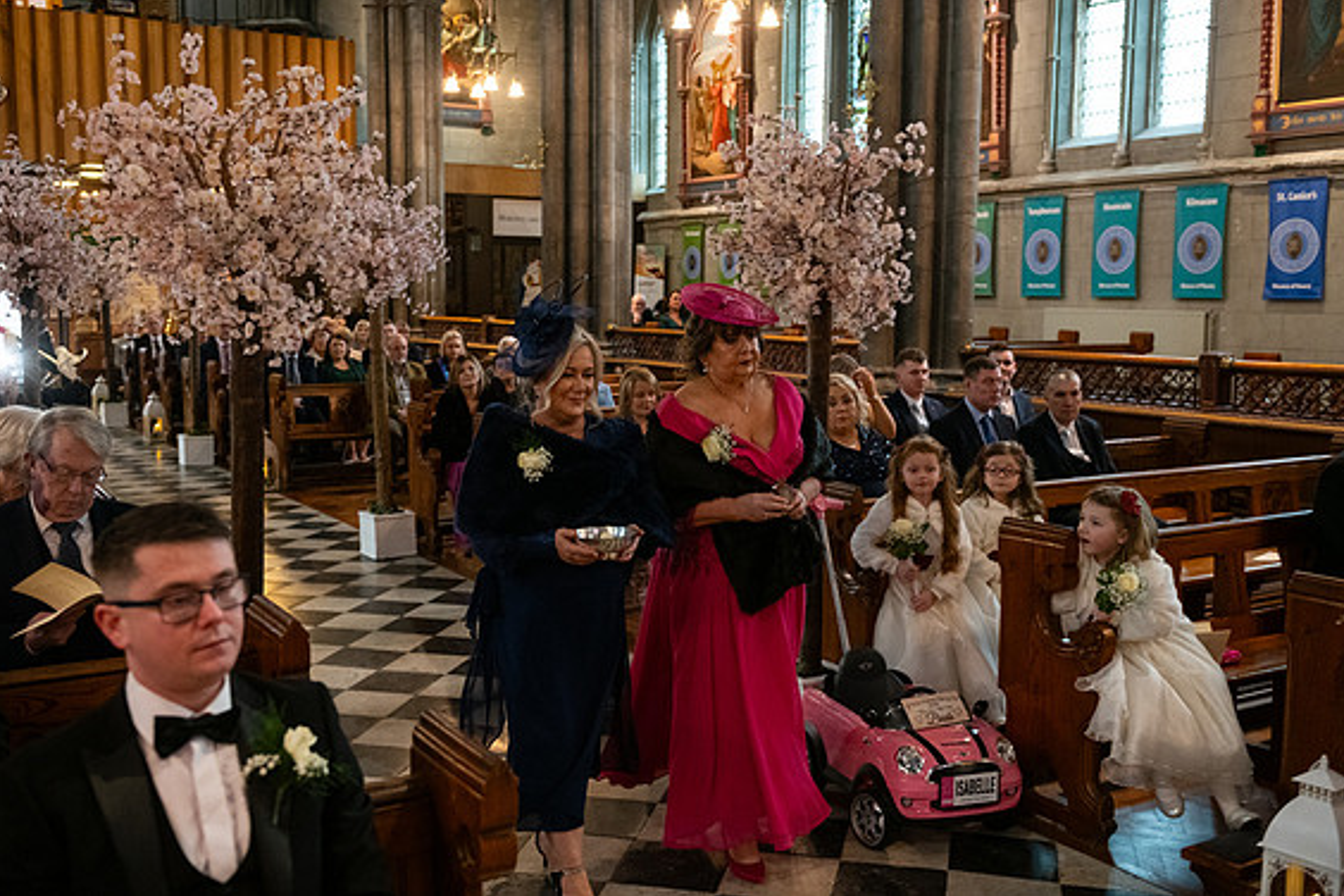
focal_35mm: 36
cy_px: 437
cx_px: 662
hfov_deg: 53.1
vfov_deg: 36.9
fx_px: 1344
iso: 1250
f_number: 3.5
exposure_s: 1/160
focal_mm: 35
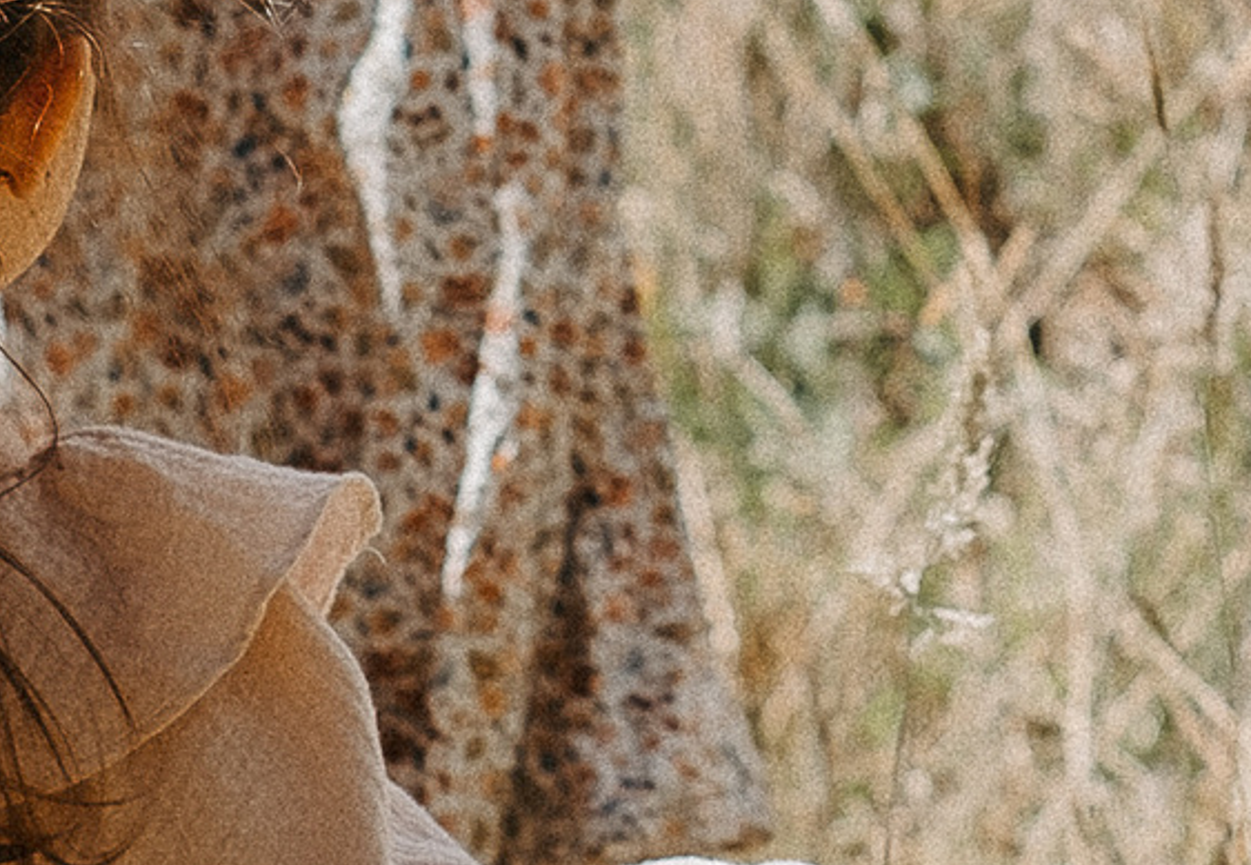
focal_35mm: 261
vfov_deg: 5.3
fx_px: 9172
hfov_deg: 7.8
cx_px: 1317
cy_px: -472
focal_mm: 35
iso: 200
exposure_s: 1/1000
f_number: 2.8
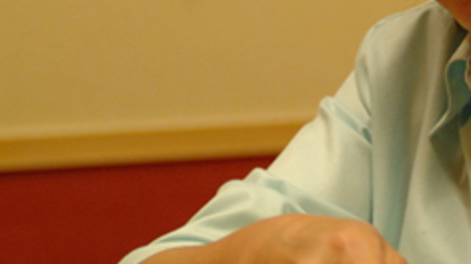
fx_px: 3733
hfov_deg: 7.2
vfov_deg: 4.0
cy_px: -105
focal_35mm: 299
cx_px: 429
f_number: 2.8
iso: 640
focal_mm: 70
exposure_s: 1/50
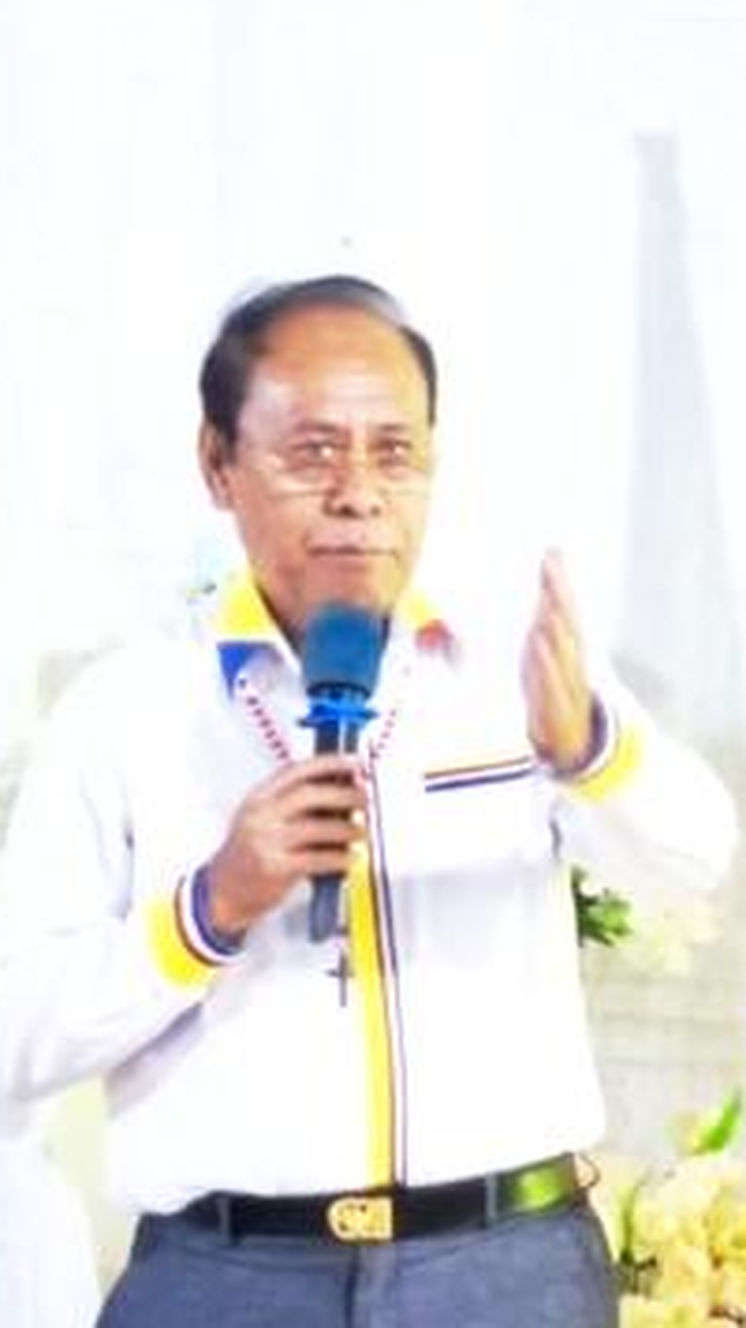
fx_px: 9328
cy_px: 604
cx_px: 325
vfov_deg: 8.1
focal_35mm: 265
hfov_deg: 4.6
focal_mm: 6.18
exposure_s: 1/25
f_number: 1.65
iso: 1600
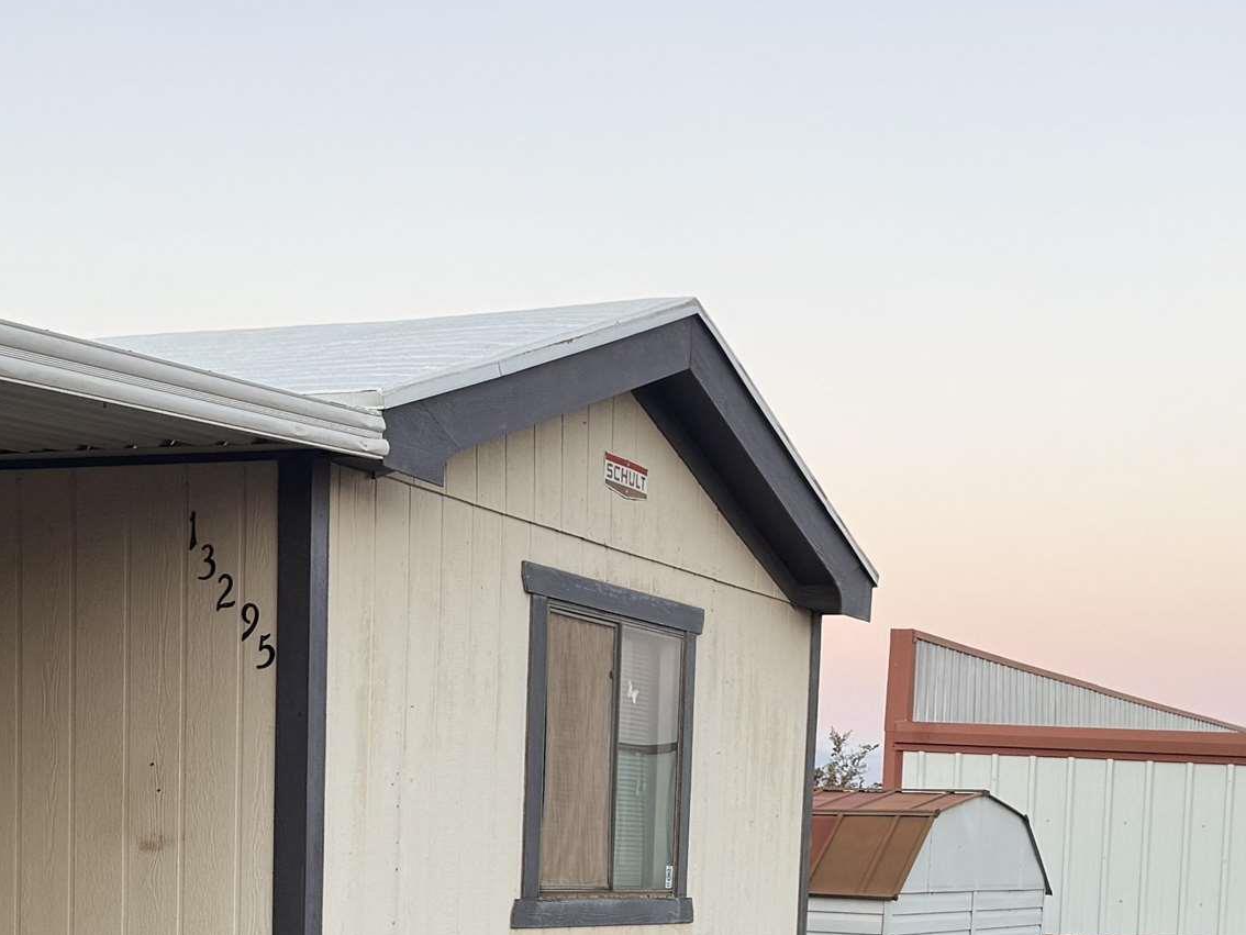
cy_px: 1028
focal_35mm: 65
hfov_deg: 29.8
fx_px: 2340
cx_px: 578
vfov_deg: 21.4
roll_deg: -1.3
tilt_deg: -3.9
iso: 80
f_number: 1.78
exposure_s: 1/121
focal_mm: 6.76
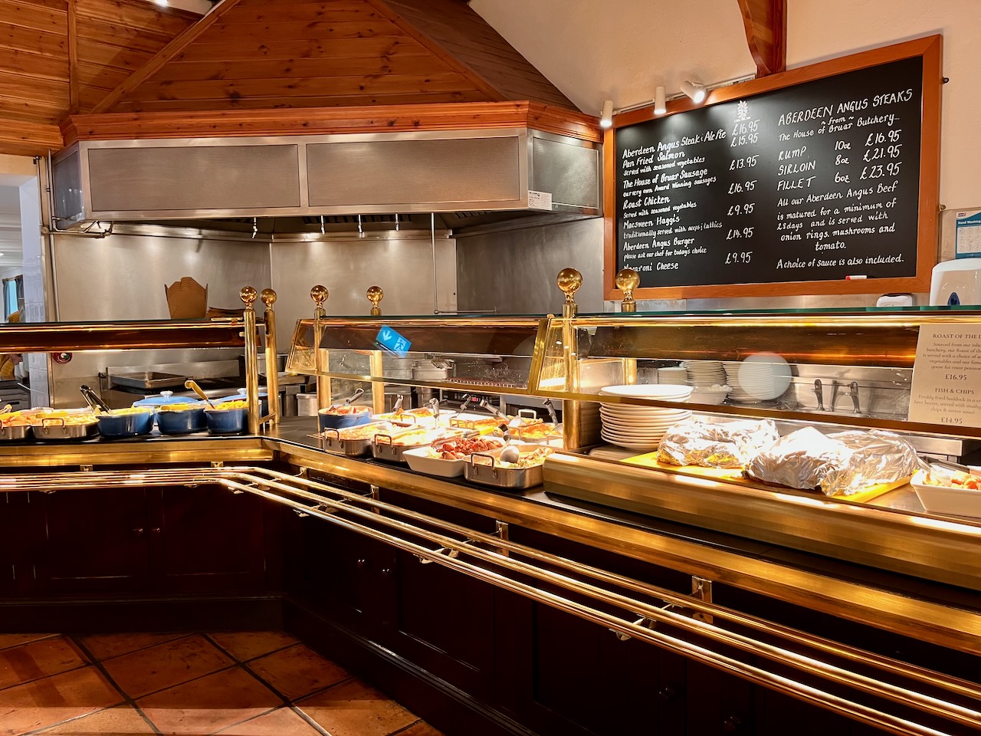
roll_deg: +0.4
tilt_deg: -5.7
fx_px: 737
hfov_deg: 67.3
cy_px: 368
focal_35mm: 26
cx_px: 490
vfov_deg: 53.1
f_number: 1.6
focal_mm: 5.1
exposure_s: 1/50
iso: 80
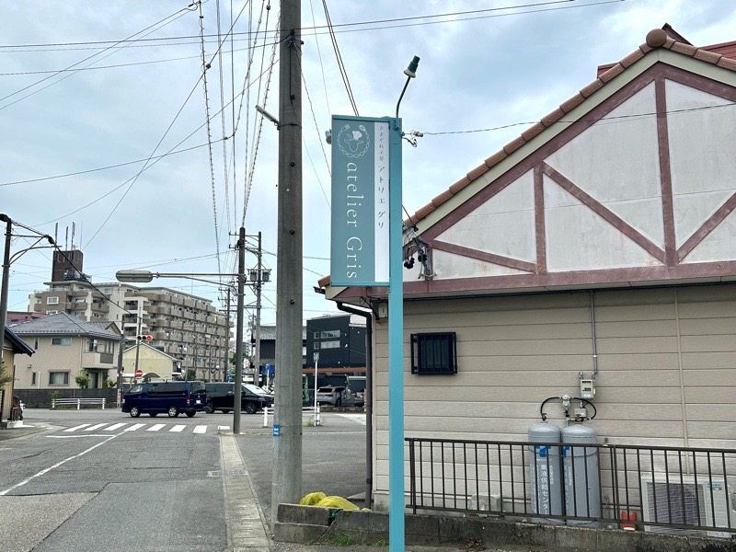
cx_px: 368
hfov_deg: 67.3
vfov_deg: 53.1
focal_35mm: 26
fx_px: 553
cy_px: 276
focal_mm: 5.7
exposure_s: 1/10309
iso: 50
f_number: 1.5
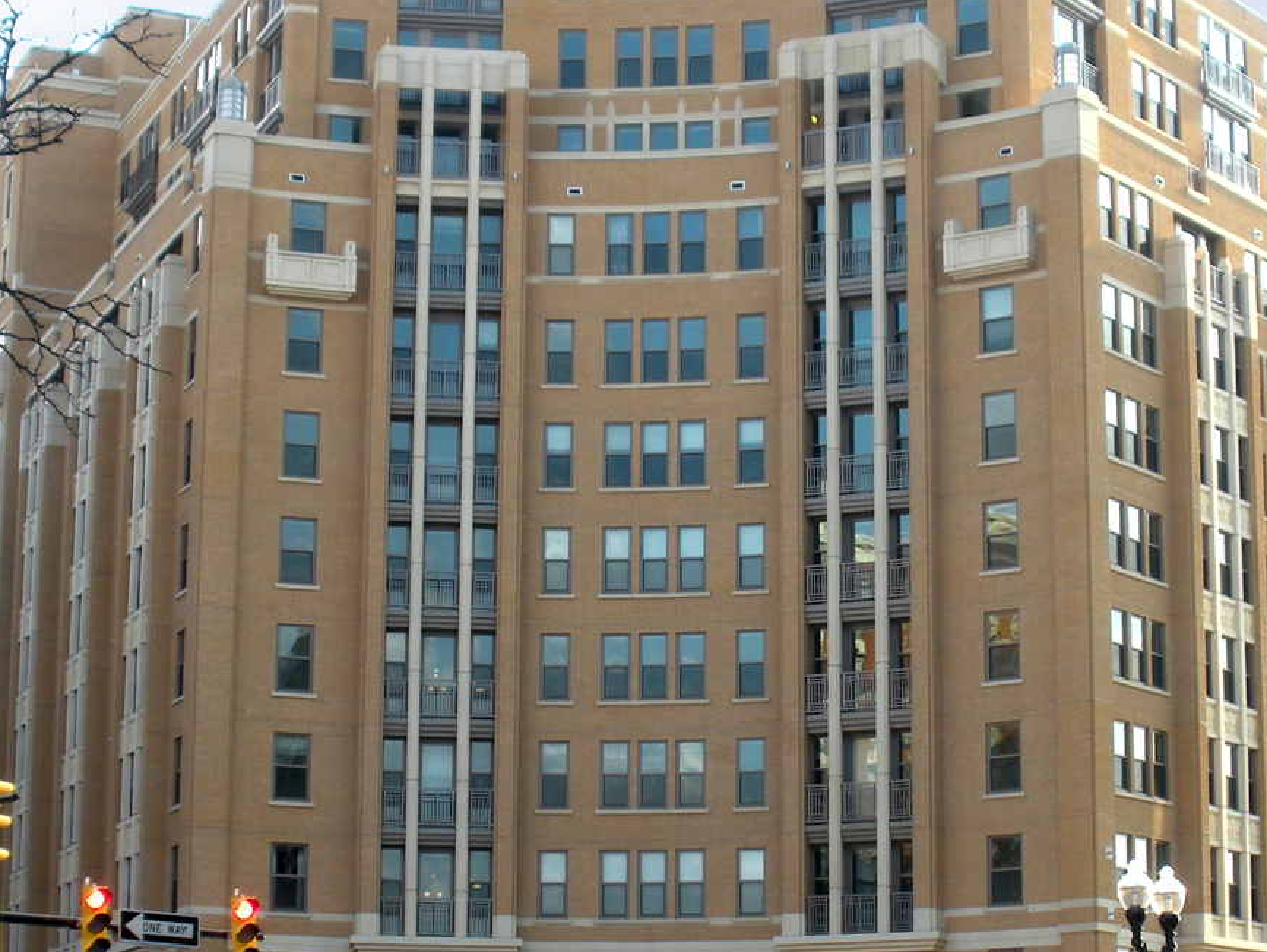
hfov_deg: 23.5
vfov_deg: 17.8
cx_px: 675
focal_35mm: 83
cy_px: 586
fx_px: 3039
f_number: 4.4
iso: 64
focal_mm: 9.1
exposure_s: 1/110
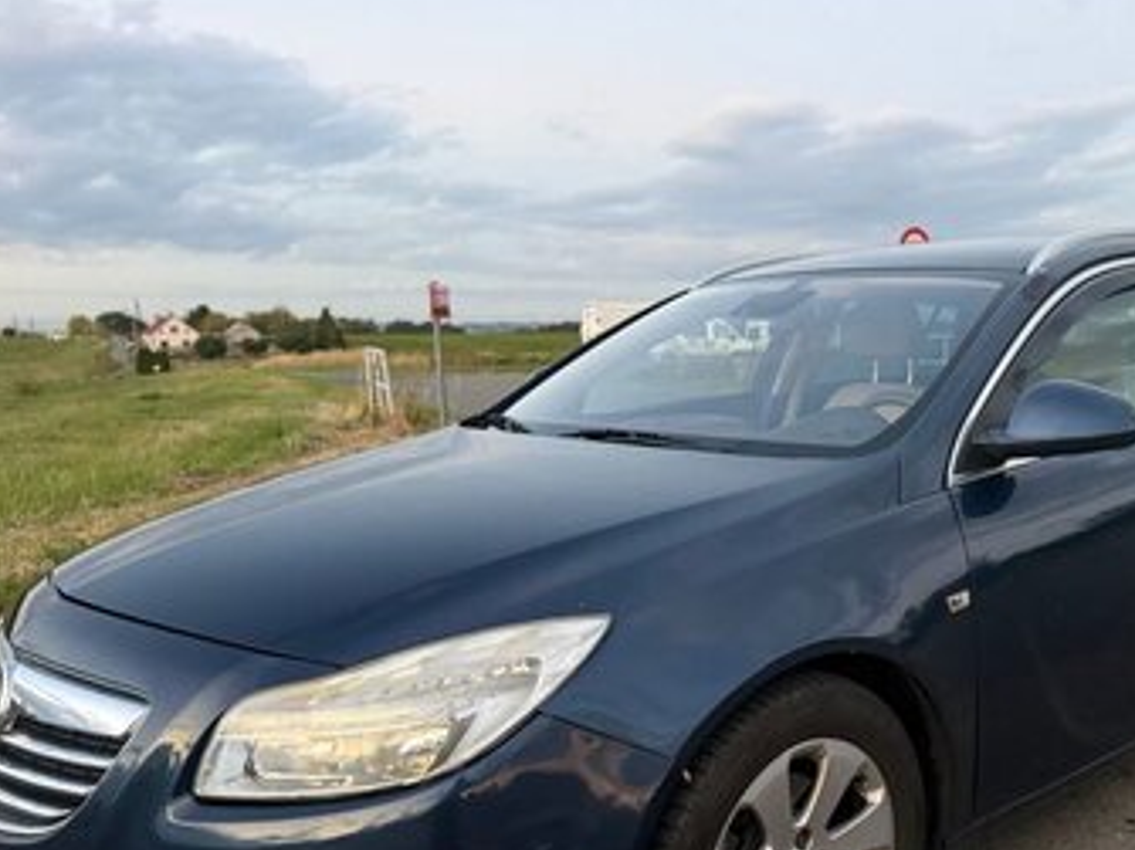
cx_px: 756
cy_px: 538
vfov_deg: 40.4
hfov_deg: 51.7
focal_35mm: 35
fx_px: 1147
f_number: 1.78
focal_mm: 6.76
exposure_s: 1/60
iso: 800
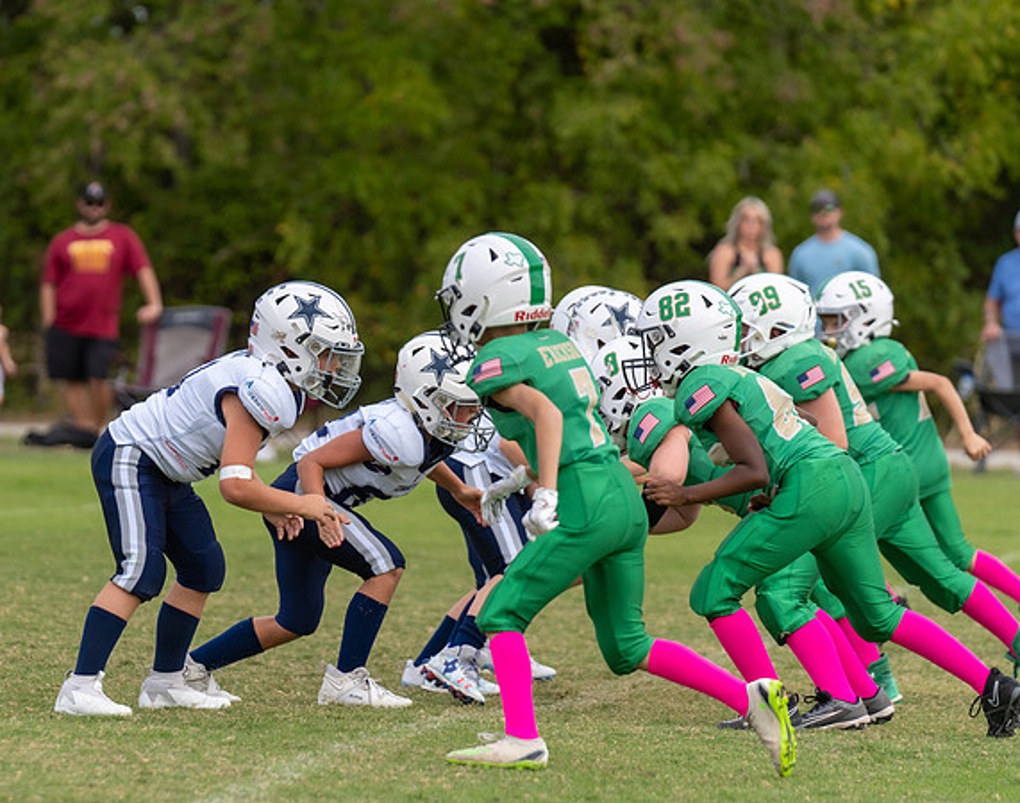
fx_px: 8407
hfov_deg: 6.9
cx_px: 263
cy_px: 504
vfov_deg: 5.5
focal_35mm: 280
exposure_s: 1/1250
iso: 250
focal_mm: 200
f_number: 3.5
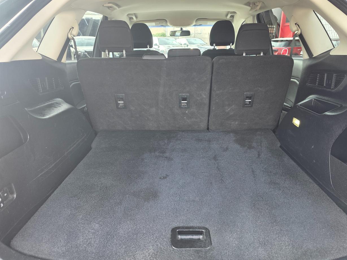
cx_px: 181
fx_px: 241
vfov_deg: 56.8
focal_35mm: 24
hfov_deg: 71.6
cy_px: 129
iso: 100
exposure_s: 1/180
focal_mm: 6.3
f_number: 1.7
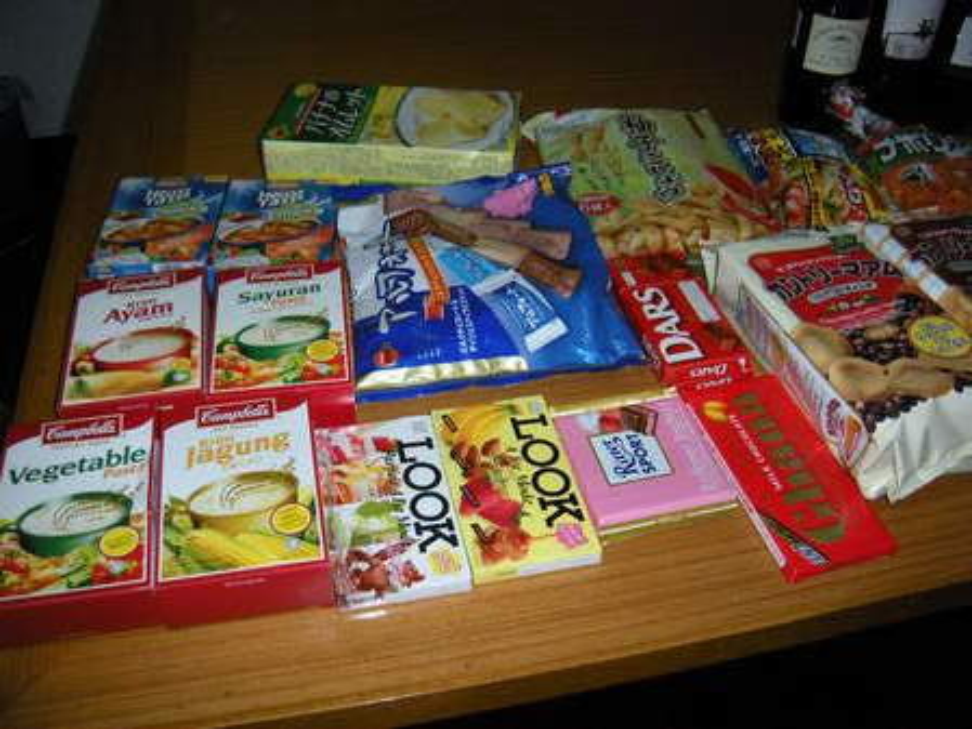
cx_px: 486
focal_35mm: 35
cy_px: 364
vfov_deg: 40.7
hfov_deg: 52.6
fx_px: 983
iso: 200
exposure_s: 1/44.5
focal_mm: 5.9
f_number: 3.8
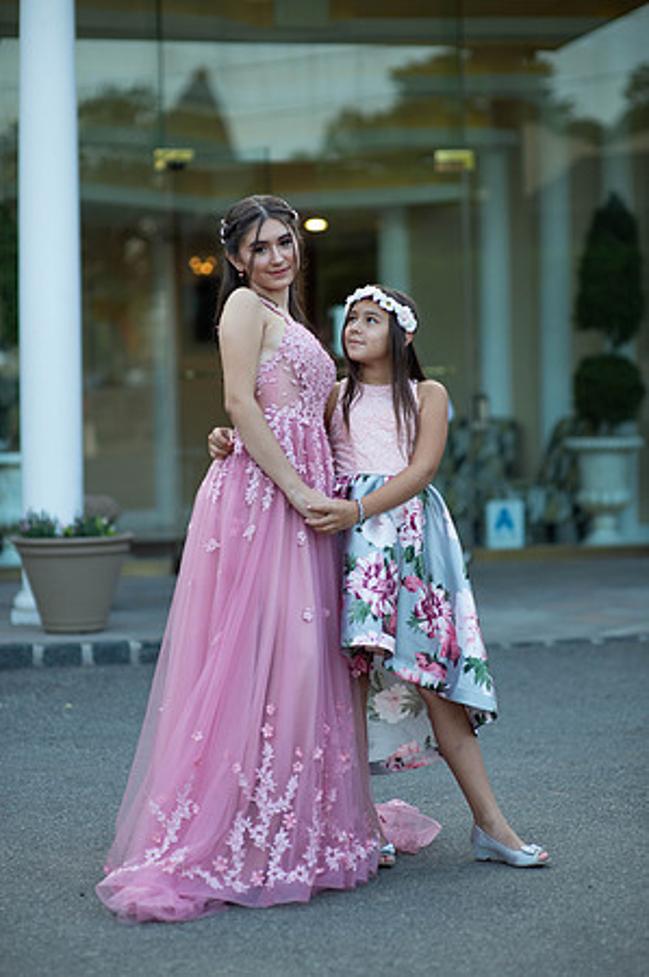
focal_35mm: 85
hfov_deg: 16.0
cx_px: 324
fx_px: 2304
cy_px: 488
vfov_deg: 23.9
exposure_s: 1/800
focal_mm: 85
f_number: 2
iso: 250
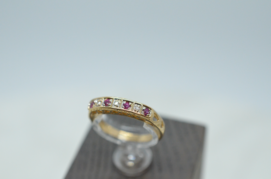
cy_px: 90
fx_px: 451
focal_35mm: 60
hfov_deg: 33.5
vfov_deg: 22.5
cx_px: 136
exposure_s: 1/1600
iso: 4000
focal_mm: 40
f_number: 6.3
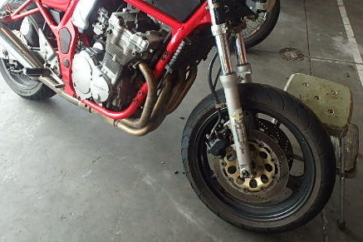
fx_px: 323
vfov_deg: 40.1
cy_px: 65
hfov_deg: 58.7
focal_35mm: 32
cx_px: 190
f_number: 3.5
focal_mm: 3.7
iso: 125
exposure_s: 1/80
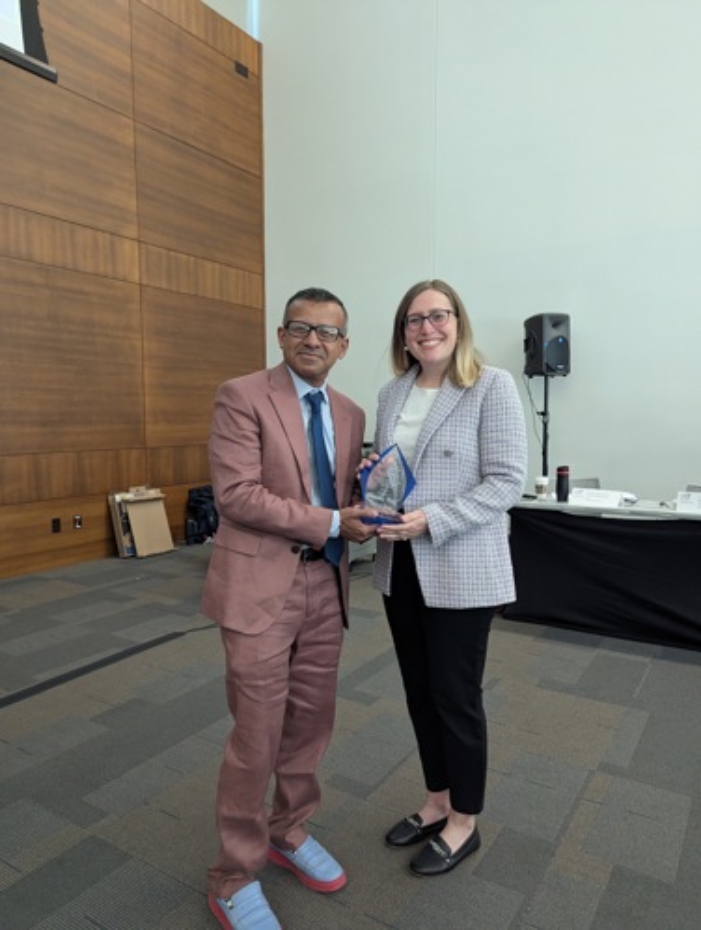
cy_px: 465
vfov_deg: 71.5
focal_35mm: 24
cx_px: 350
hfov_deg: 57.0
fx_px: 646
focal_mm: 6.81
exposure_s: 1/120
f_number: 1.85
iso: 805
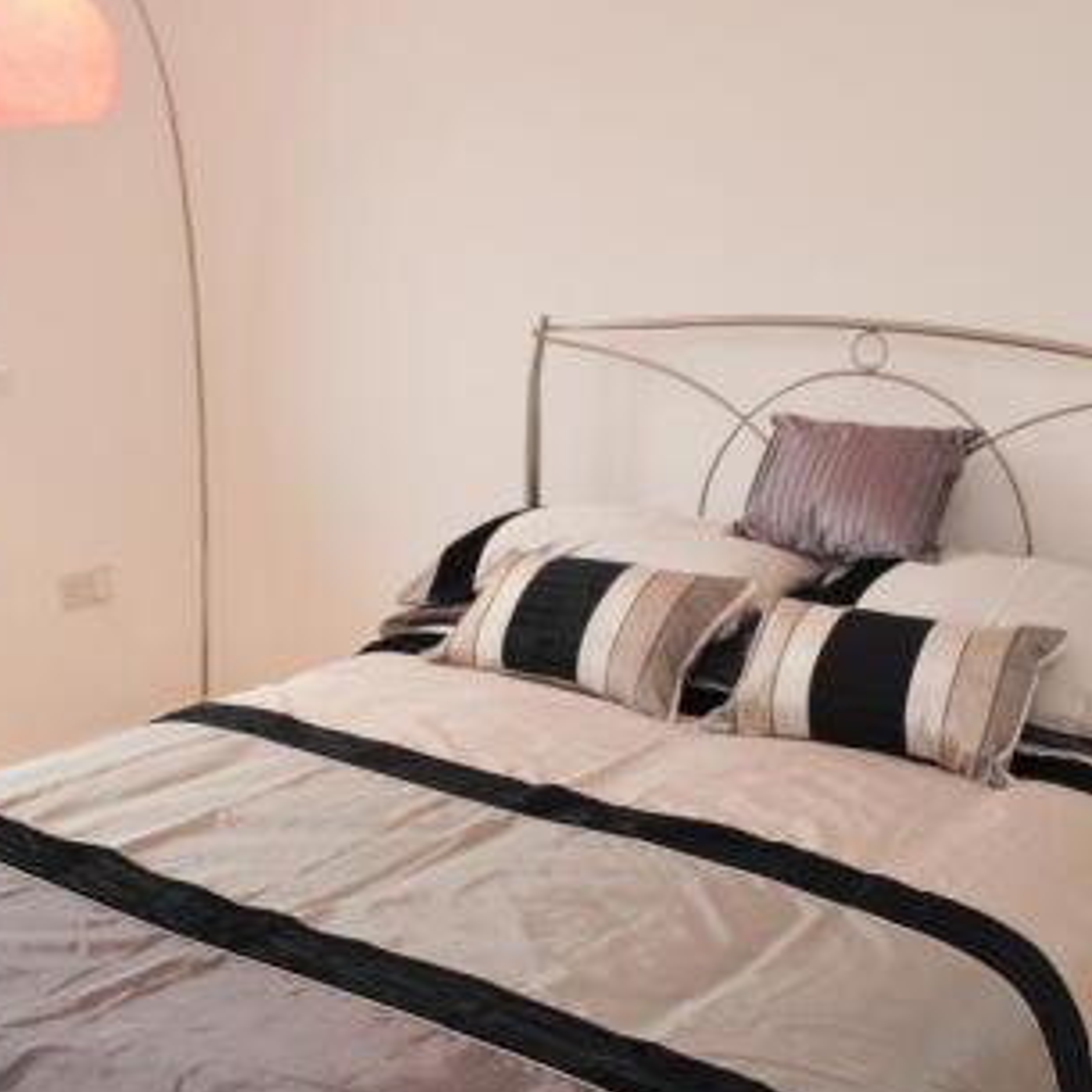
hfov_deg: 34.6
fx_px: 1749
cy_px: 636
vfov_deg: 34.6
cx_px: 485
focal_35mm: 49
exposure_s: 1/60
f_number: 4
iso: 200
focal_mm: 18
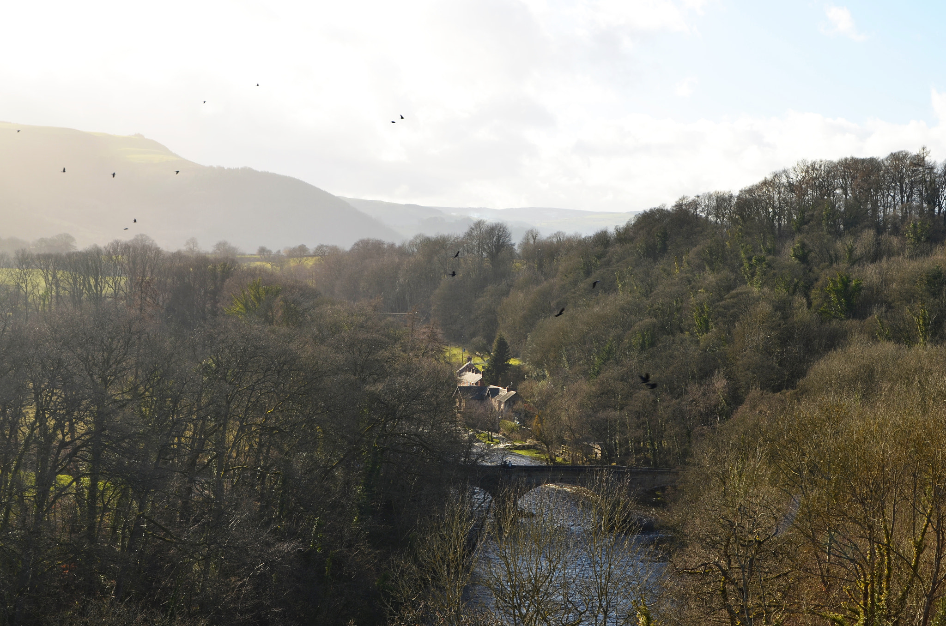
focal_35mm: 57
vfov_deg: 23.7
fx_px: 1495
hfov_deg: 35.1
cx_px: 473
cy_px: 313
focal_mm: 38
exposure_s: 1/200
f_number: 8
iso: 100
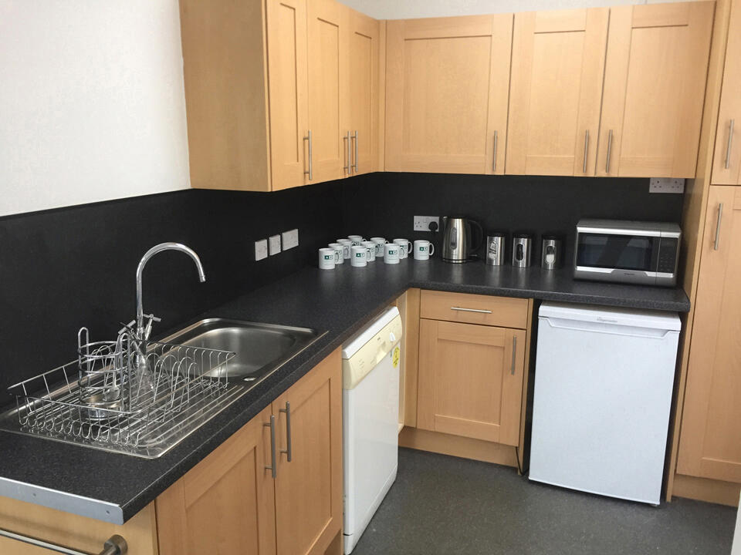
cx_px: 370
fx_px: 621
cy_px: 278
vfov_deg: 48.2
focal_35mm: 29
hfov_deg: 61.7
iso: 50
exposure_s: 1/33
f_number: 2.2
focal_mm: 4.15
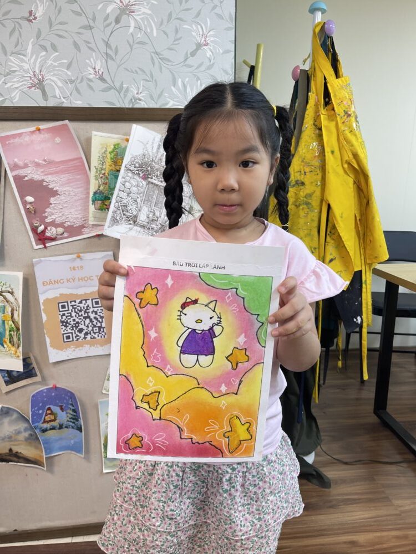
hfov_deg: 54.9
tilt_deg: -12.3
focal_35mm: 25
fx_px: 401
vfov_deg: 69.4
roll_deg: -0.1
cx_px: 208
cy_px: 277
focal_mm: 5.1
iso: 100
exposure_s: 1/100
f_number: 1.6
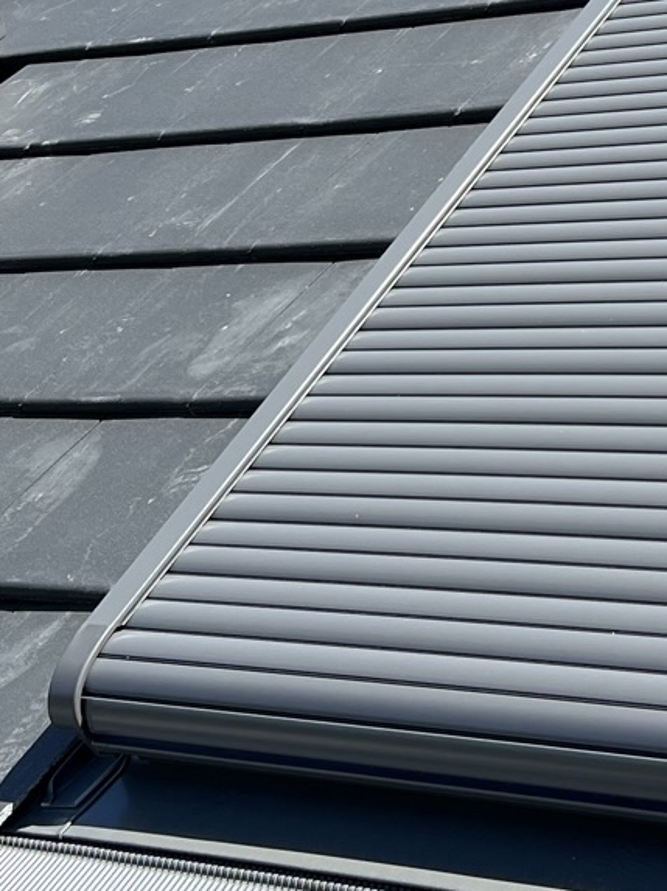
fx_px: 2392
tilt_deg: +11.6
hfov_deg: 15.8
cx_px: 485
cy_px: 56
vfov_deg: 20.6
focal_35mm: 93
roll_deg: -1.9
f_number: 1.5
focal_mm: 5.7
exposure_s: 1/2252
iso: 50
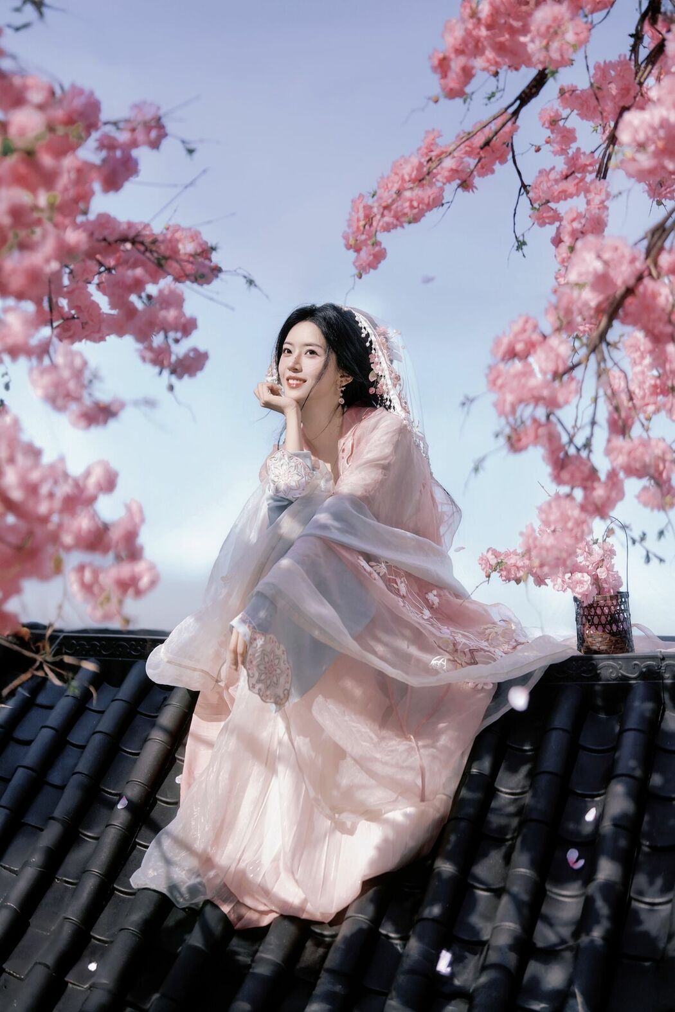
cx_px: 338
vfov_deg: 39.6
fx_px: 1406
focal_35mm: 50
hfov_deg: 27.0
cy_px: 506
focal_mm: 50
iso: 100
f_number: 1.6
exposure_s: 1/6400
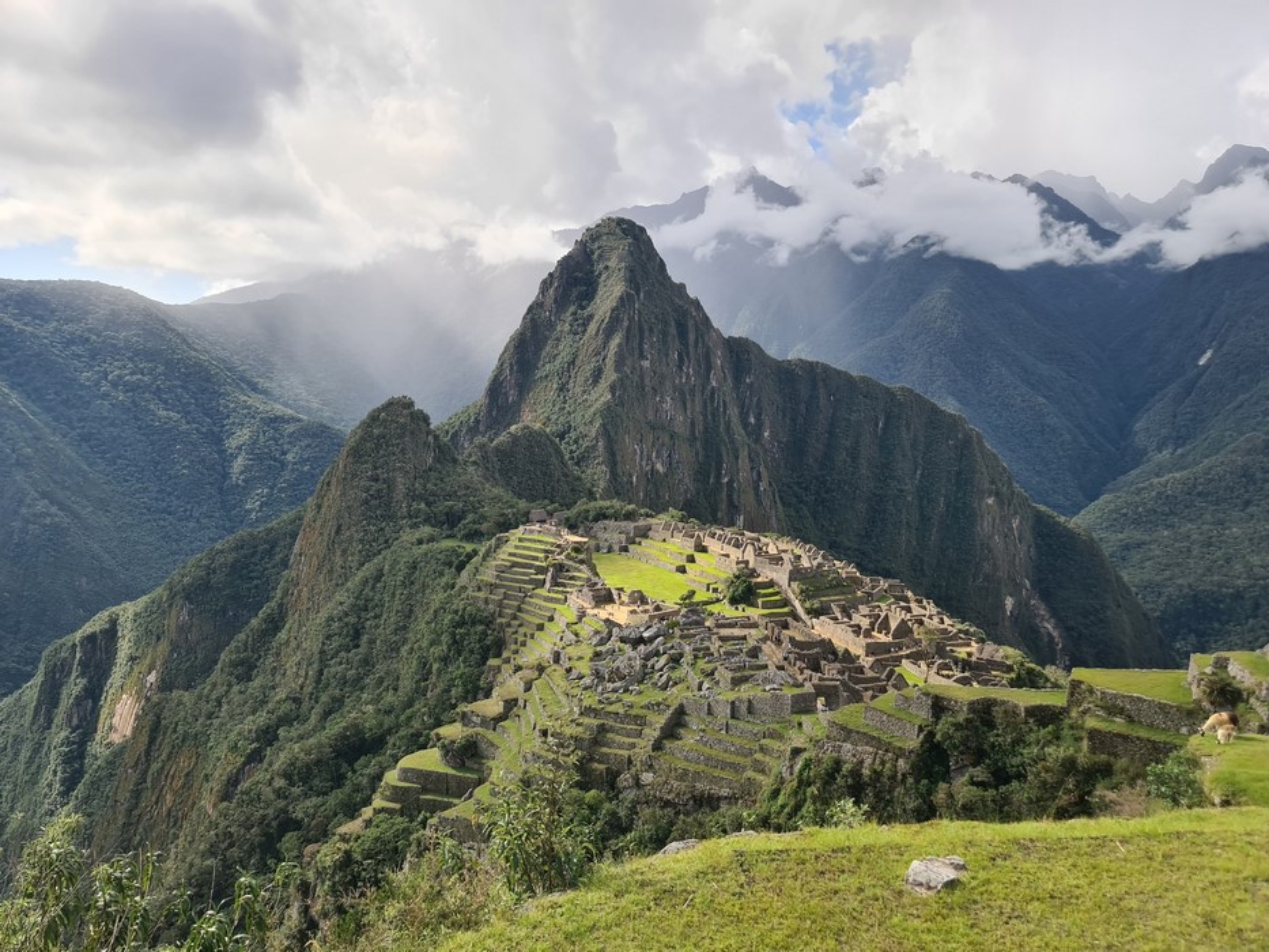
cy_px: 476
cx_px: 634
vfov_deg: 54.9
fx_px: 917
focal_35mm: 25
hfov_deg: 69.4
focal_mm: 7
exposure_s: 1/568
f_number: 1.8
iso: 50
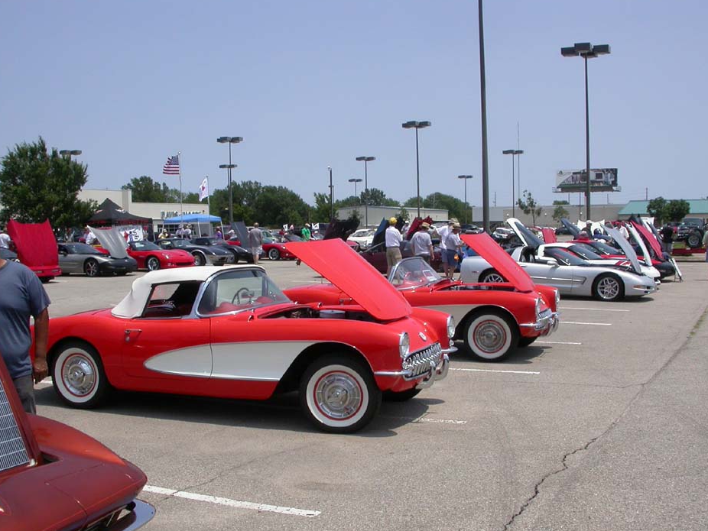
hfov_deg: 44.8
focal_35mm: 42
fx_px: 859
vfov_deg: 34.4
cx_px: 356
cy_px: 283
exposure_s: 1/488
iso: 100
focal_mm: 7.85
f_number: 7.5
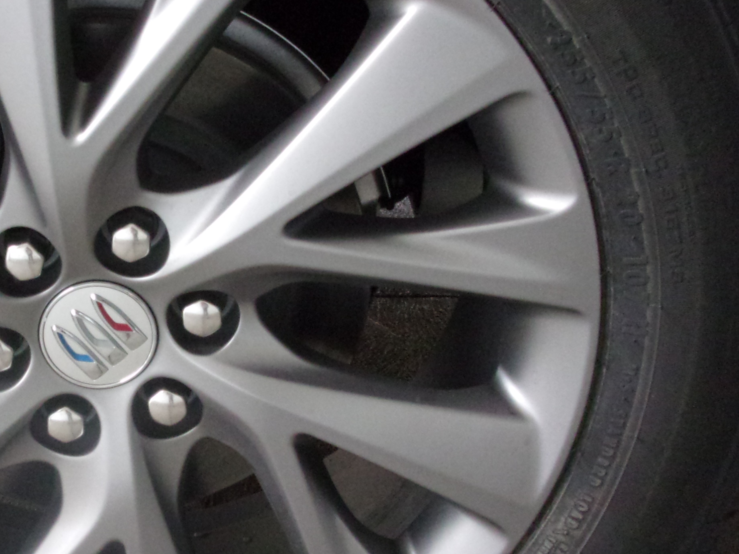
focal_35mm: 70
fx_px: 1494
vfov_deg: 21.0
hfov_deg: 27.1
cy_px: 324
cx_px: 116
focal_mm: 5.1
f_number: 3.9
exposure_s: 1/125
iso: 396
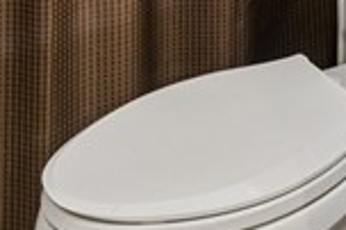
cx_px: 462
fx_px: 960
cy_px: -450
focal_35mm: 100
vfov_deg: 10.2
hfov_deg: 18.8
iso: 200
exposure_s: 1/20
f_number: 2.8
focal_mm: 14
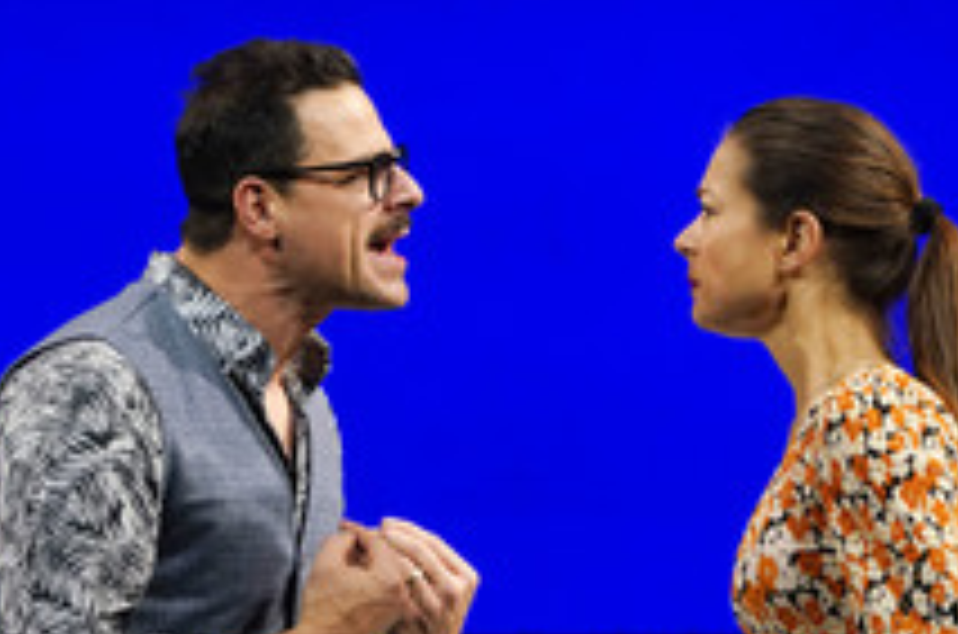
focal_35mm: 331
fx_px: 8789
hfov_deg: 6.2
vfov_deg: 4.1
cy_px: 580
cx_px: 448
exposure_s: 1/250
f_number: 5.6
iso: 1600
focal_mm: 156
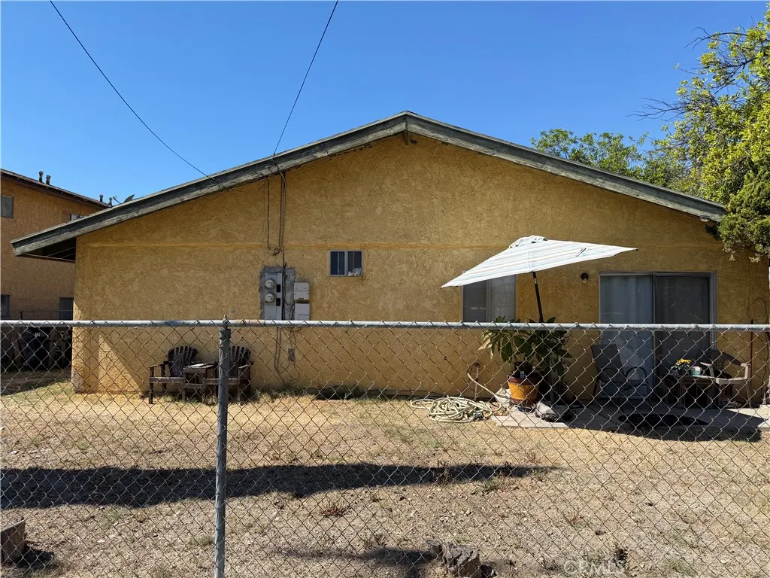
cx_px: 385
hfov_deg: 71.6
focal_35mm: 24
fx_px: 534
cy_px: 289
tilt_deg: +0.8
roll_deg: -0.5
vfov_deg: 56.8
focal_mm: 6.76
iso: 80
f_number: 1.78
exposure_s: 1/3425
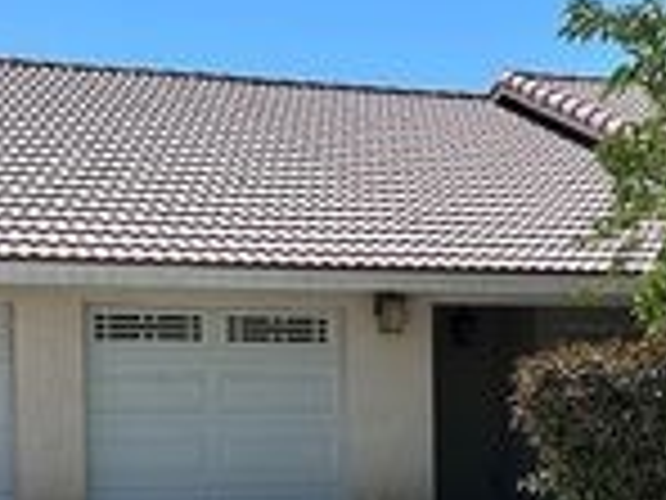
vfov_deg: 16.6
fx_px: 1693
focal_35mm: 88
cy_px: 430
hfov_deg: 22.3
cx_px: 346
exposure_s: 1/6993
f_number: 1.5
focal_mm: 5.7
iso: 50
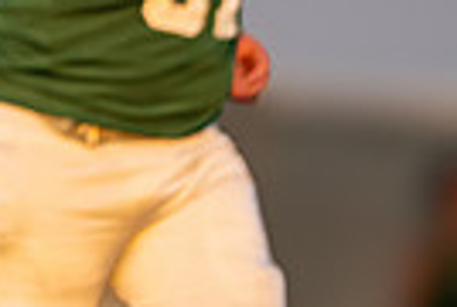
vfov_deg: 1.3
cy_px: -376
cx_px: -327
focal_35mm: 1089
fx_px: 13855
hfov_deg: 1.9
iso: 400
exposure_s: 1/2500
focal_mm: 200
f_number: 2.8
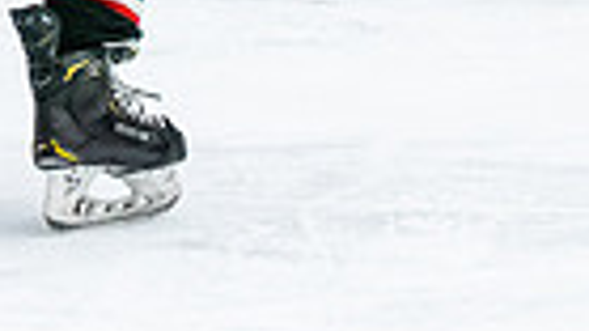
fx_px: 9740
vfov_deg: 1.9
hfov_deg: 3.5
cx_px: -128
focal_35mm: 624
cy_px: -559
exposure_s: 1/640
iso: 2000
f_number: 2.8
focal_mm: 70
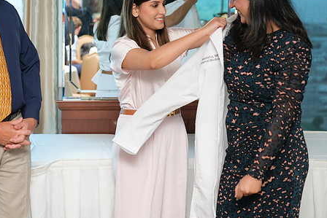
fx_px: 800
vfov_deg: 15.5
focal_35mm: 88
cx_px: 122
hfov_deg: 23.1
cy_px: 78
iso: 640
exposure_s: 1/125
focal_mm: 45.5
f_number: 2.8
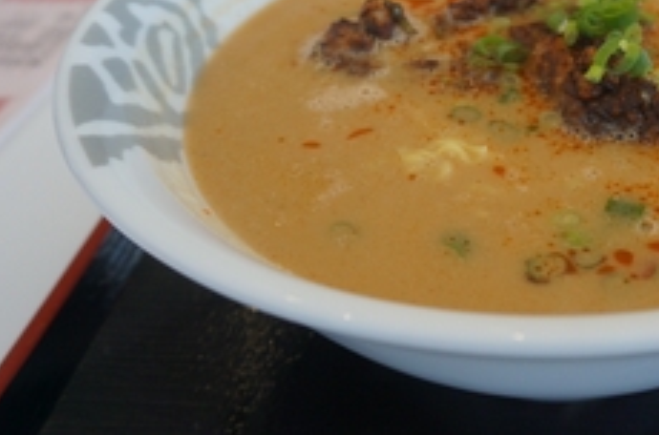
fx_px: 931
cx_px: 534
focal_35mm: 51
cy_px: 26
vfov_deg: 25.3
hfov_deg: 37.5
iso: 400
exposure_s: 1/160
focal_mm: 16
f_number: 4
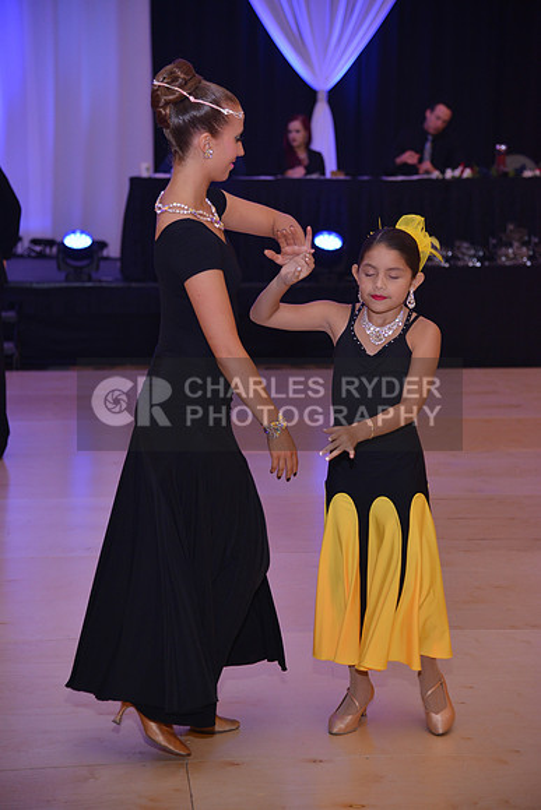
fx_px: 1915
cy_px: 405
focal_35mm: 85
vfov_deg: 23.9
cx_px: 270
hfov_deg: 16.1
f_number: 4.5
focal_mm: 85
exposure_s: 1/250
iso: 1000
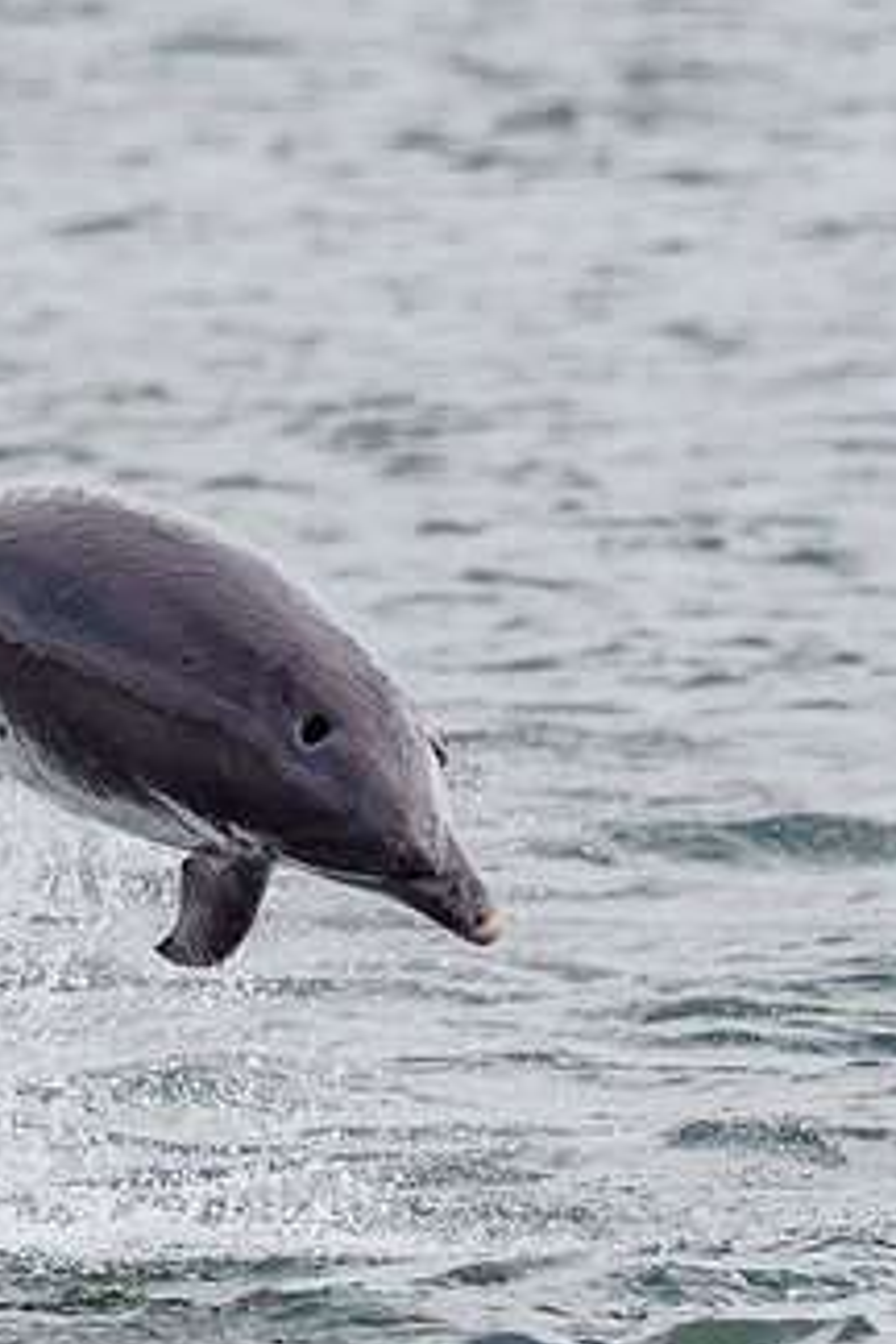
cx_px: -431
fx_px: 59915
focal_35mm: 1605
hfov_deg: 0.9
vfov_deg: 1.3
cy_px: 430
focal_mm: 300
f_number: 4.5
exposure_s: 1/2000
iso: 500
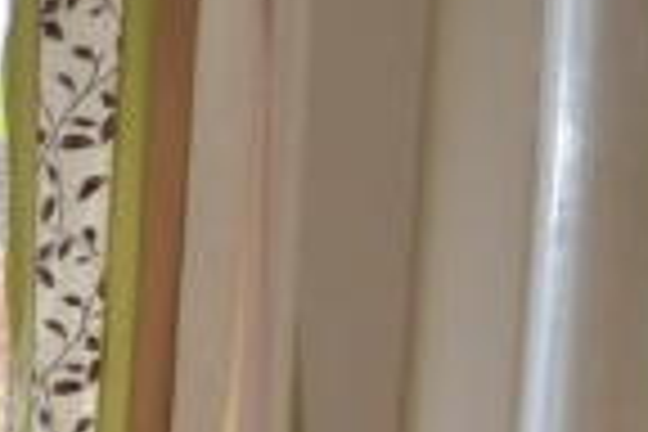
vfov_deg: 9.9
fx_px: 2448
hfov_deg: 12.9
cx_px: -695
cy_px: 551
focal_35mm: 136
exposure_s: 1/125
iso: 280
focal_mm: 20
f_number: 4
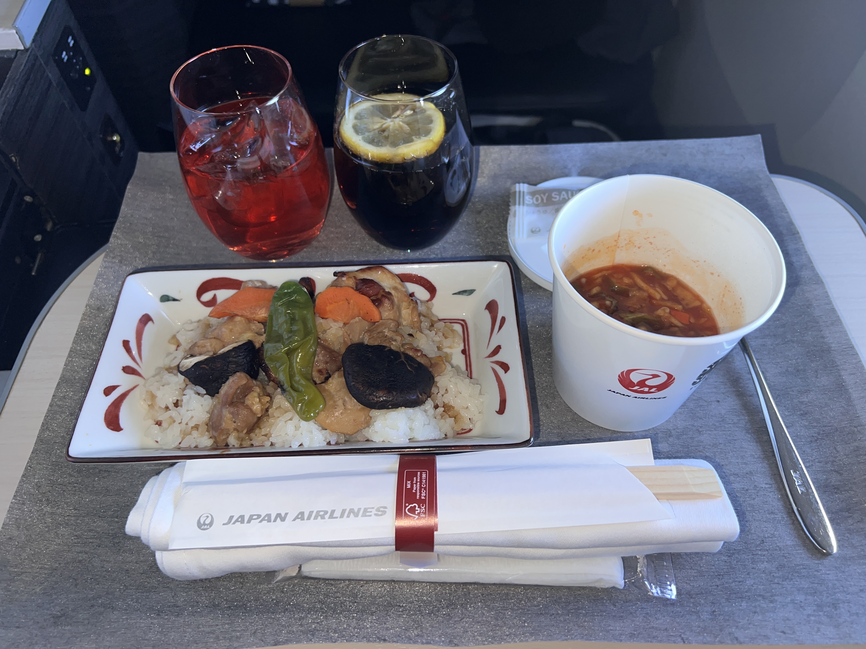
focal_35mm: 26
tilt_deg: -54.3
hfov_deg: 67.3
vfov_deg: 53.1
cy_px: 324
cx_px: 433
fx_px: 650
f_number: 1.5
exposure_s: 1/19
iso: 32
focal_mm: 5.7
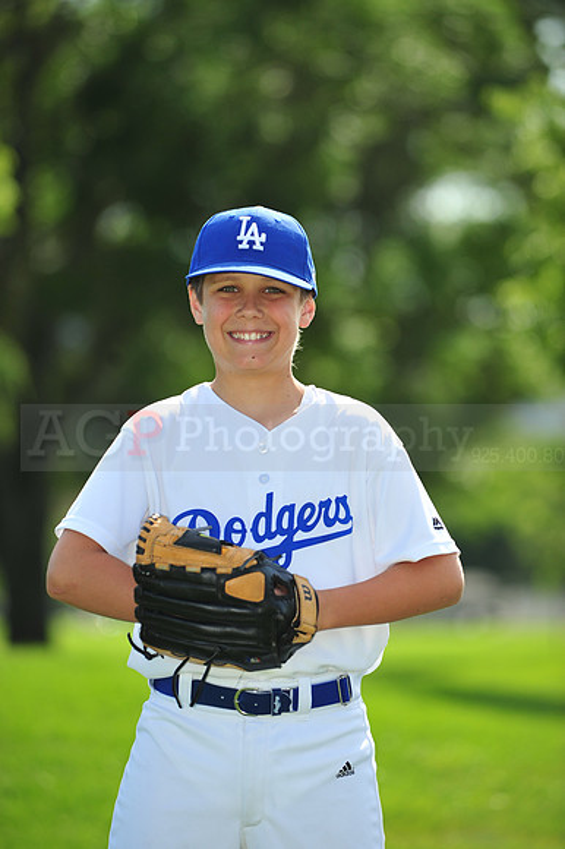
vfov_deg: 10.3
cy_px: 424
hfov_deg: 6.9
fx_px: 4714
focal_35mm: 200
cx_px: 282
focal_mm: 200
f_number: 4.5
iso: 320
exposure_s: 1/1600
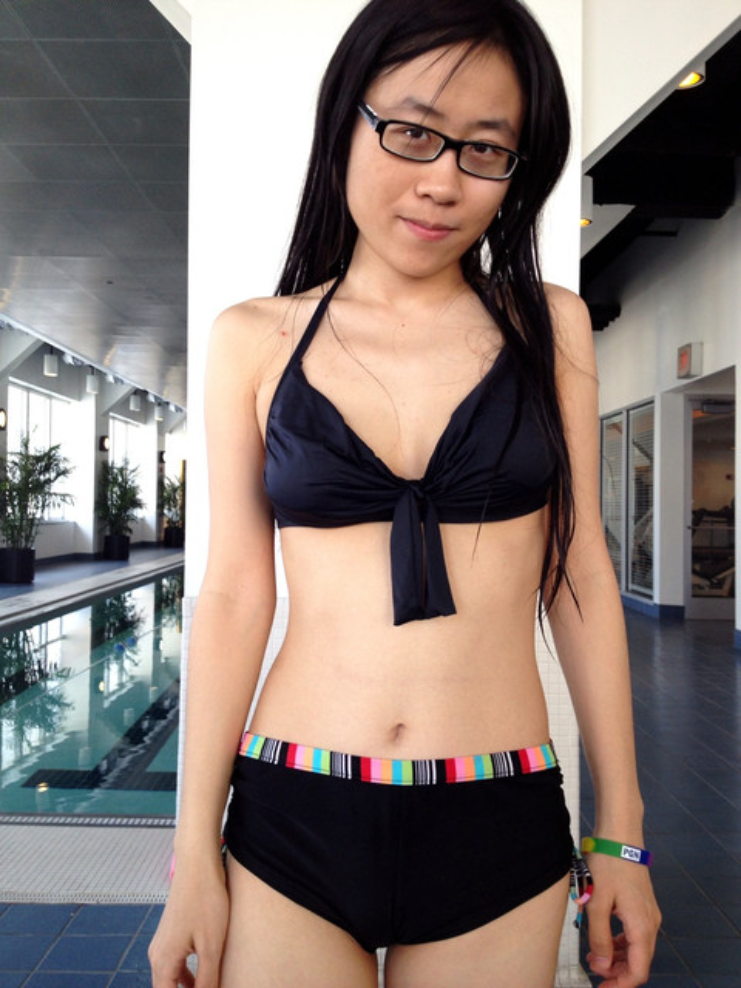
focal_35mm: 35
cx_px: 370
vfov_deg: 52.6
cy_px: 494
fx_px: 999
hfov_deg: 40.7
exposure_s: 1/60
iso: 64
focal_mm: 4.28
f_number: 2.4
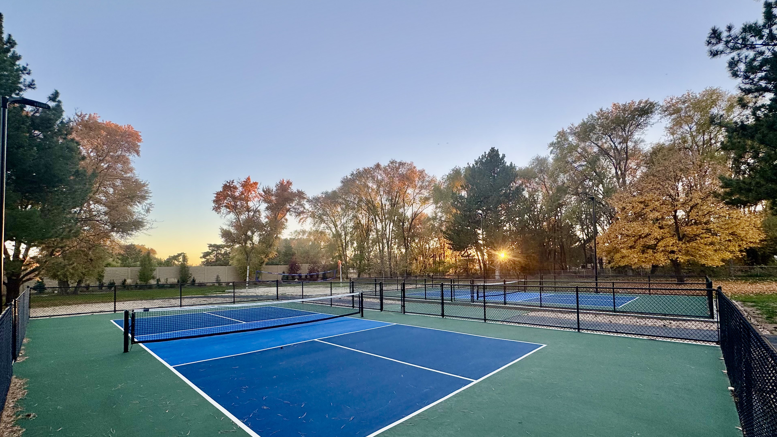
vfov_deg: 66.5
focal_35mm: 16
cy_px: 259
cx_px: 398
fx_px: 330
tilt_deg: +0.7
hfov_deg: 99.4
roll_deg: +0.2
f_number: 2.2
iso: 40
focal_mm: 2.22
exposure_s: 1/210
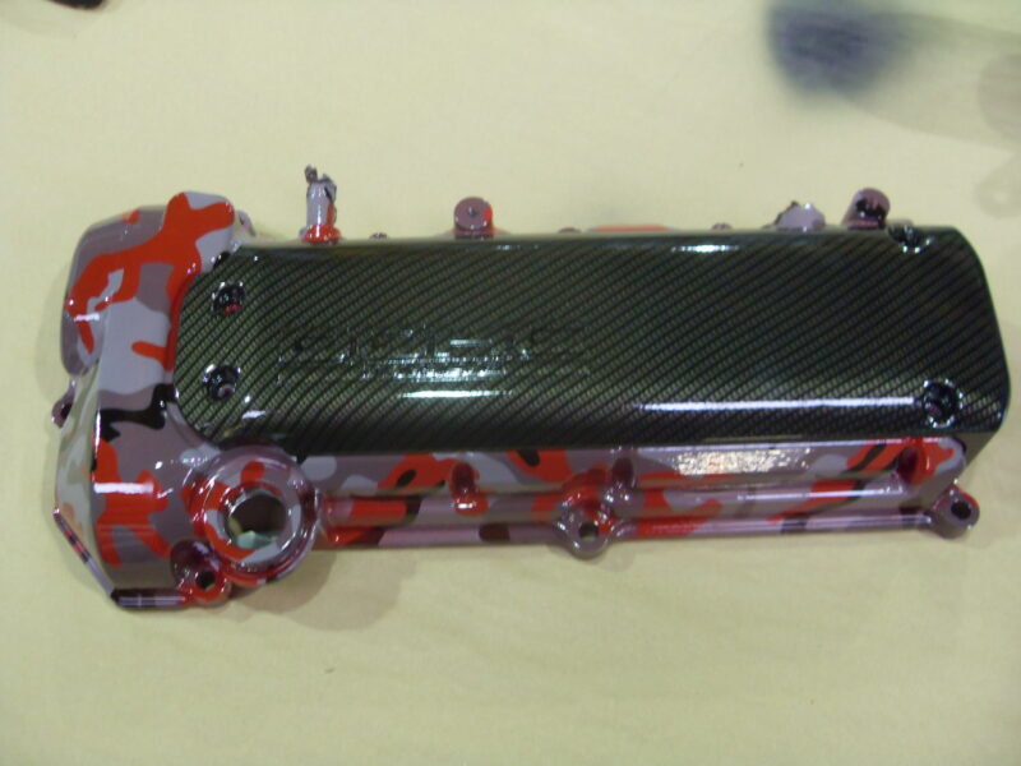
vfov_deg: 40.7
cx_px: 510
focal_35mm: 35
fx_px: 1032
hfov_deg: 52.6
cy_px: 383
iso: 200
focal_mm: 6.3
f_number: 2.8
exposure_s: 1/15
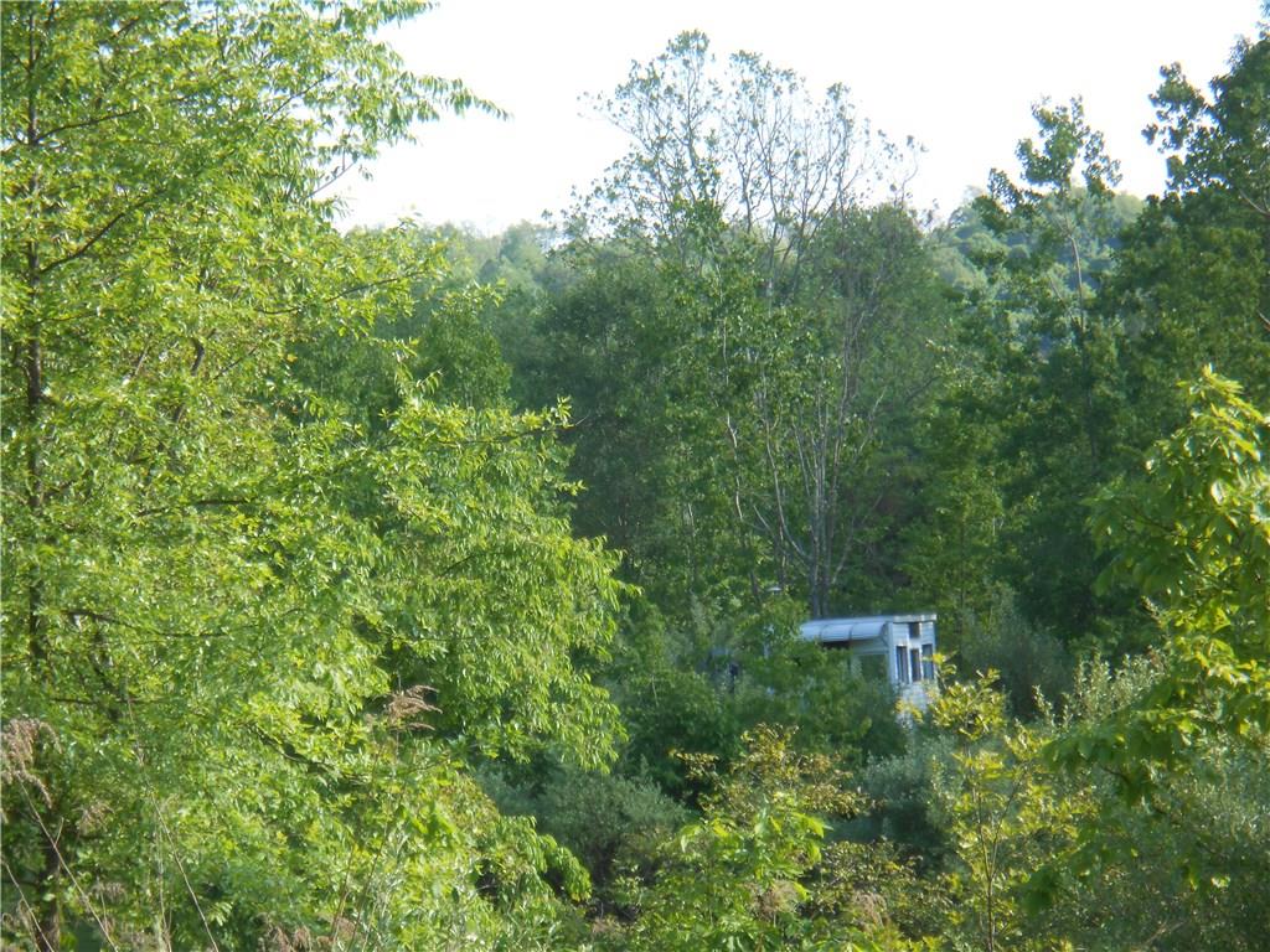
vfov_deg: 9.5
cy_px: 476
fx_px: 5723
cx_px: 635
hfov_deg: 12.7
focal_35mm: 156
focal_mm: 27.6
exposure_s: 1/80
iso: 80
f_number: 6.5
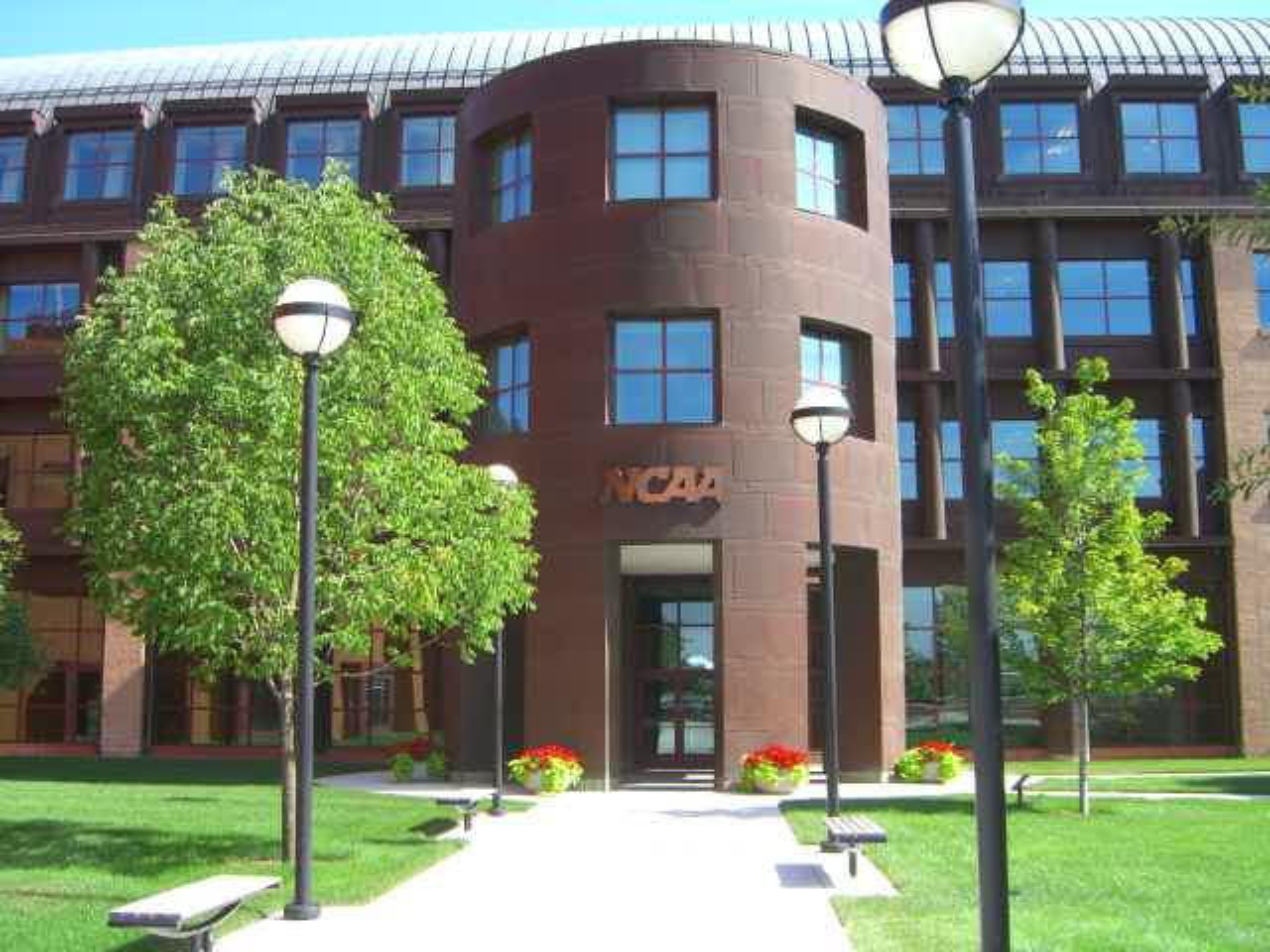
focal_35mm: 38
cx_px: 635
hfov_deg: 49.0
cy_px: 476
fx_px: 1394
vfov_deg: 37.7
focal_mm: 7.9
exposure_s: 1/800
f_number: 2.8
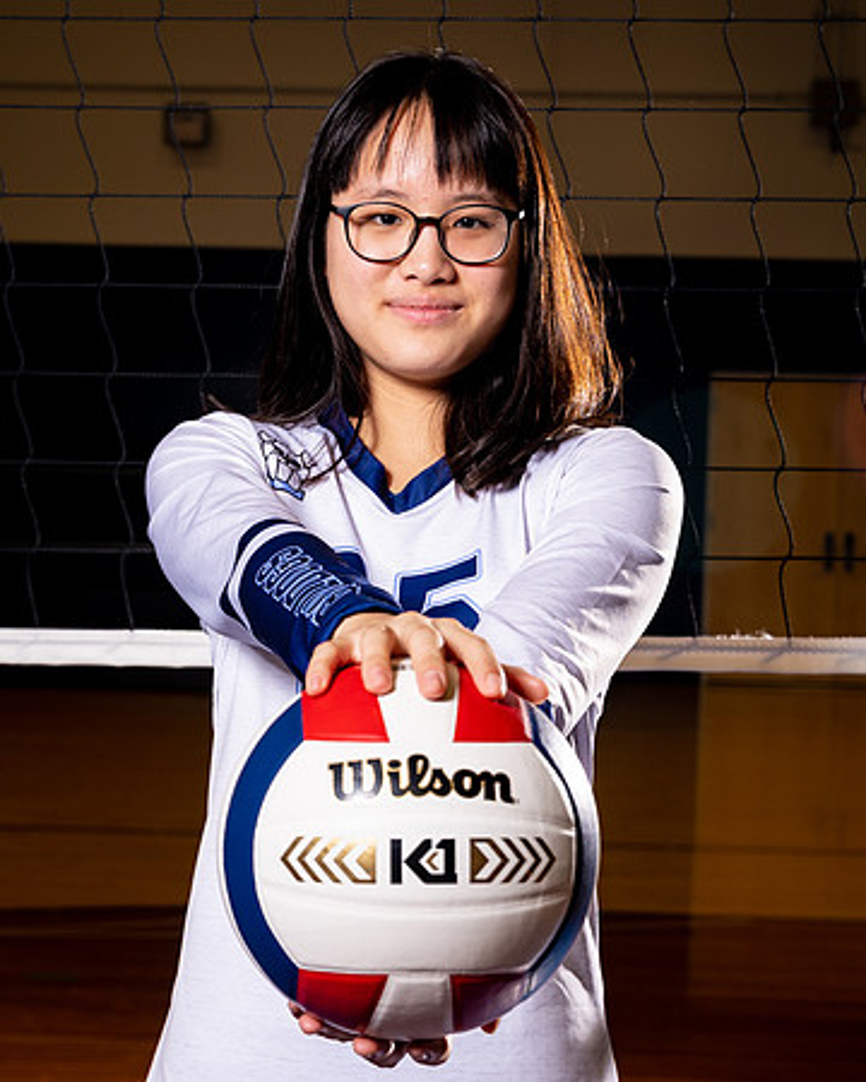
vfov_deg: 24.2
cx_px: 339
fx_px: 2528
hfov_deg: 19.4
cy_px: 575
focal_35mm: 79
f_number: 5.6
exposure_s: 1/125
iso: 250
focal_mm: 48
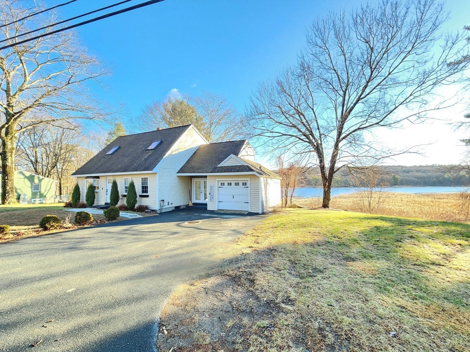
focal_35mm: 13
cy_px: 176
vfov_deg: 89.9
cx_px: 235
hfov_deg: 106.2
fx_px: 177
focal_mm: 2.2
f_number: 2.2
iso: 80
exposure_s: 1/120
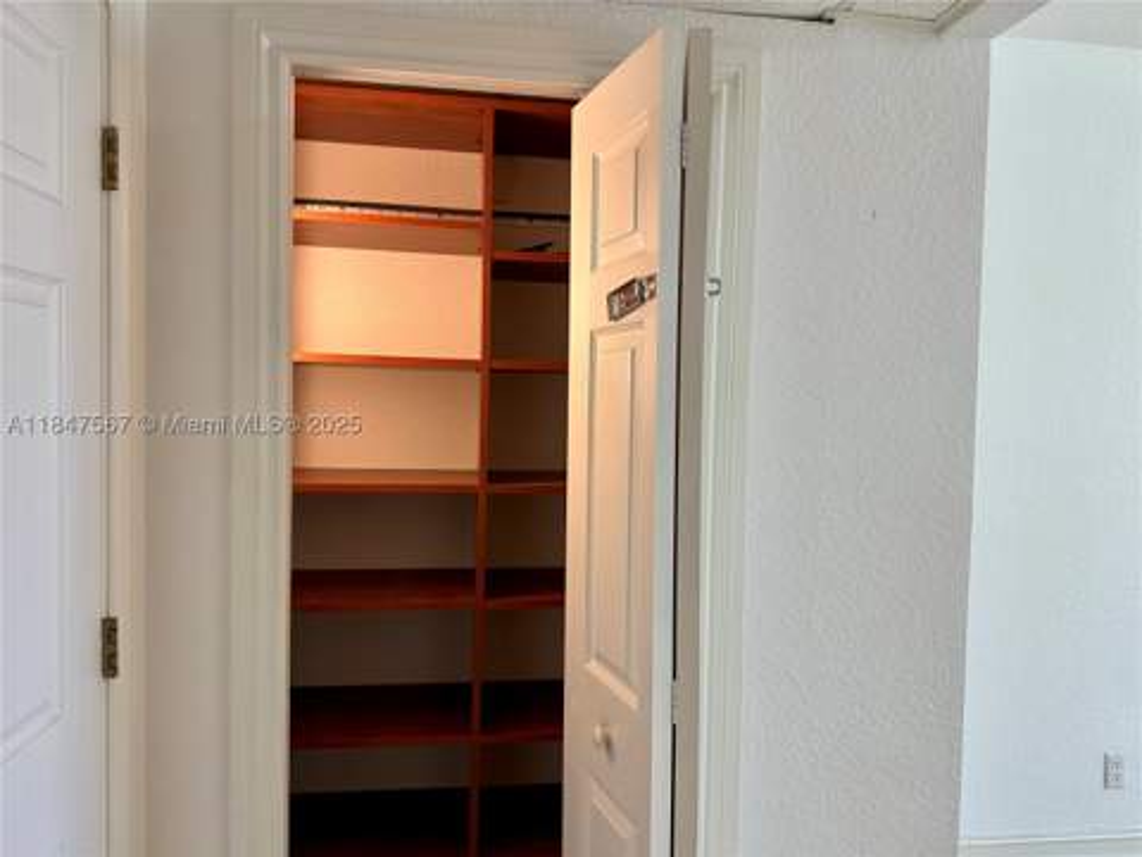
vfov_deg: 56.8
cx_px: 571
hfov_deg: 71.6
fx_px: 792
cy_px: 428
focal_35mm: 24
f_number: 1.78
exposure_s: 1/120
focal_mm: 6.86
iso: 100
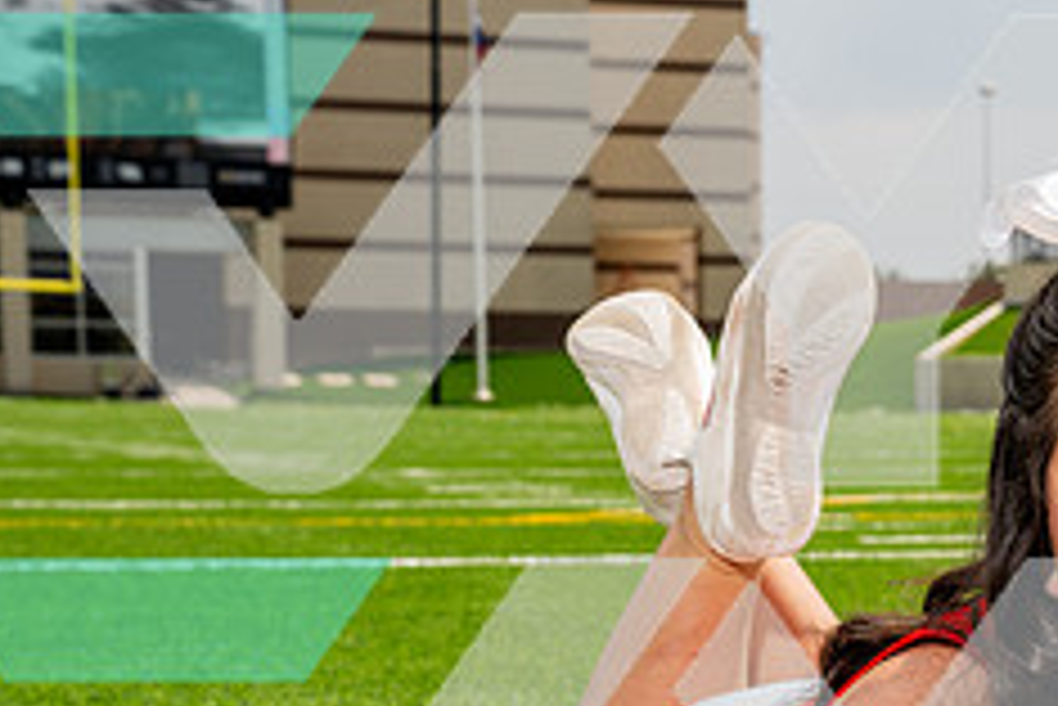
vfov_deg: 10.8
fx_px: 3676
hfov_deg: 16.0
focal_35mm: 125
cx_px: 1067
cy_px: 798
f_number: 8
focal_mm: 50
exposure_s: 1/250
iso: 100
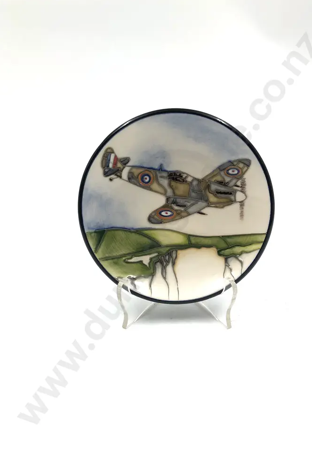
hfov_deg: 43.6
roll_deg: +3.2
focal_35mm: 30
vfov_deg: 61.9
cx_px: 169
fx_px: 390
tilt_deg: -20.8
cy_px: 231
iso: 20
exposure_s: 1/322
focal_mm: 3.99
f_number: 1.8
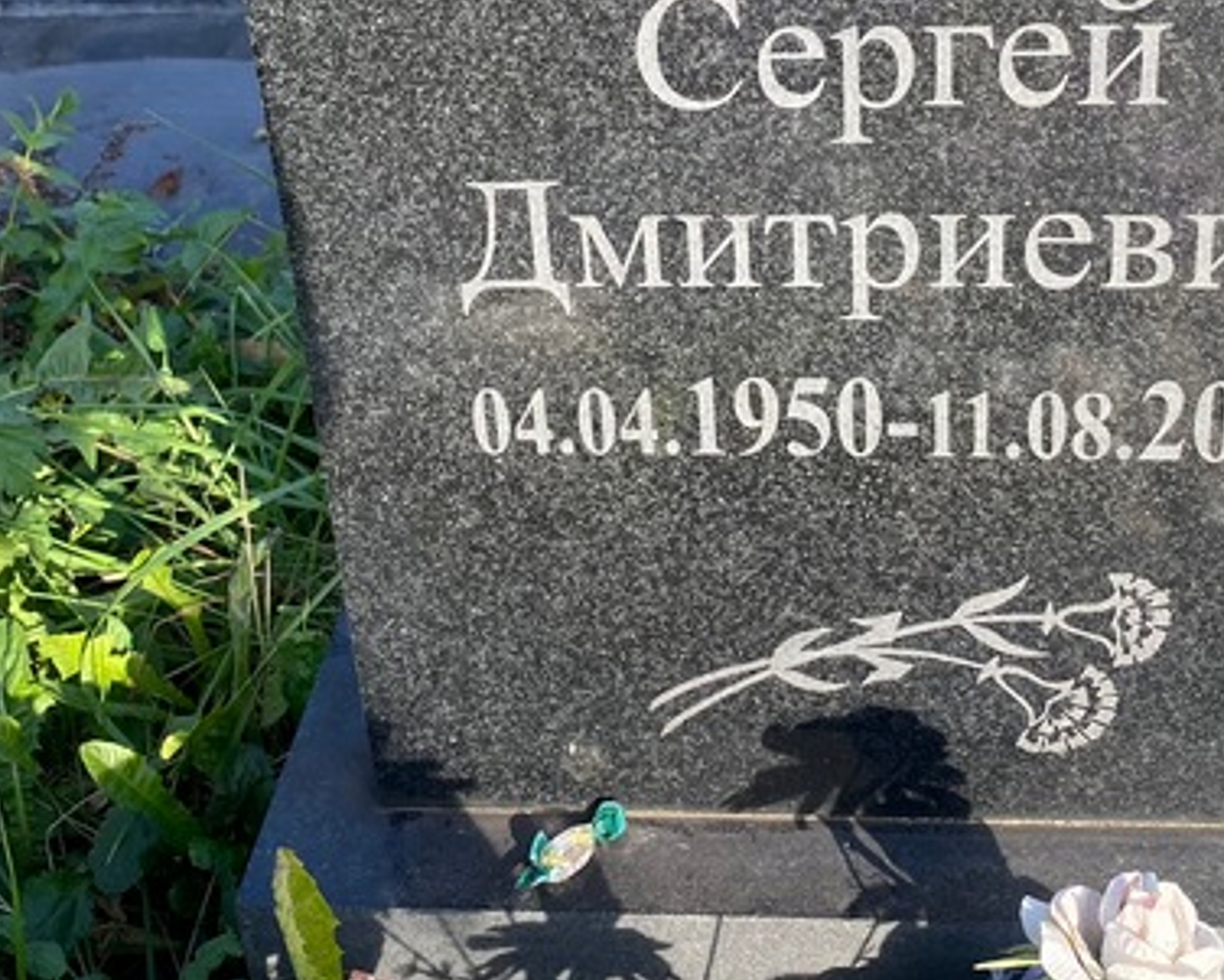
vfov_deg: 27.4
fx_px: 1957
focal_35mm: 54
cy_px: 147
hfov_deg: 34.7
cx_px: 710
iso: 32
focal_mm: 4.25
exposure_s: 1/610
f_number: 1.8
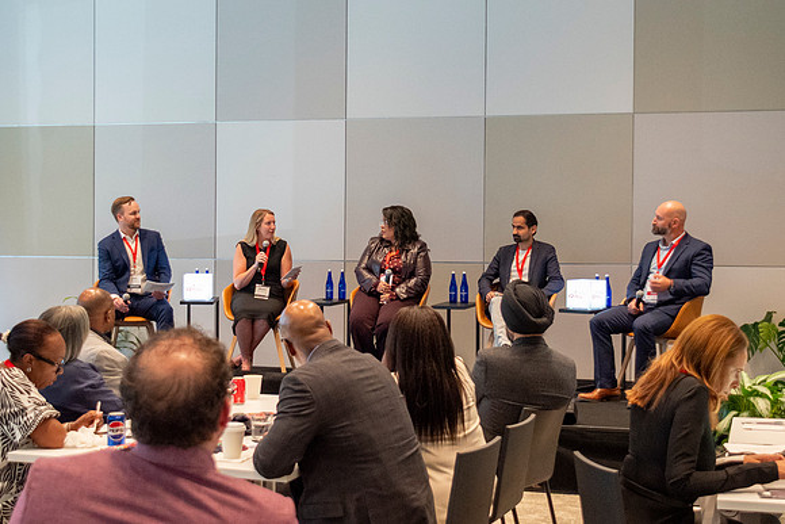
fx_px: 1163
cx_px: 392
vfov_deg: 25.4
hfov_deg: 37.3
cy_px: 262
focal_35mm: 53
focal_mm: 35
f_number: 4.5
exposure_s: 1/100
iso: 3200
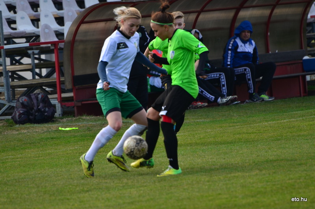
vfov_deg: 3.3
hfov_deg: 4.9
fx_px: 3668
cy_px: 104
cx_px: 158
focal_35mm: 420
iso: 200
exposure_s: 1/500
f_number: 5.6
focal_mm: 280
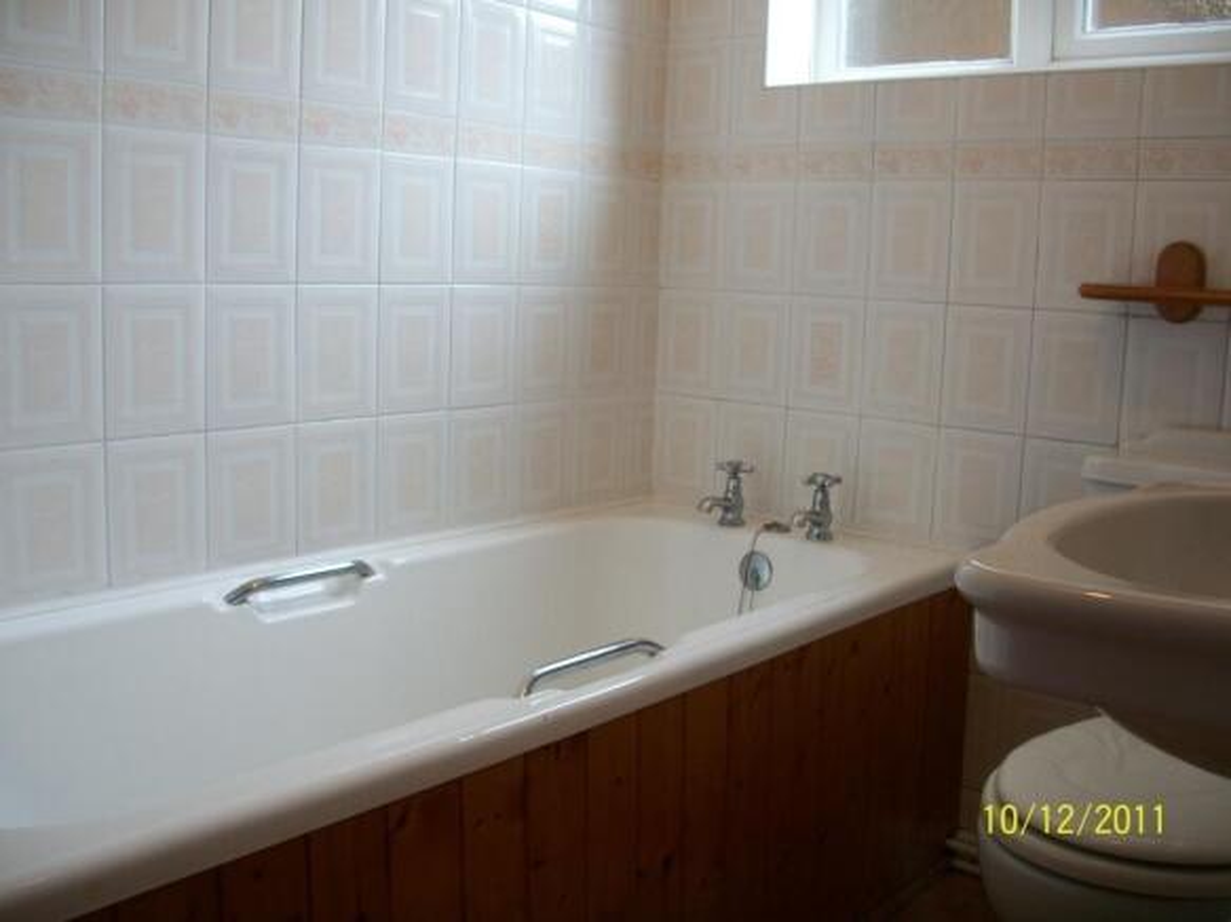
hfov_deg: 52.6
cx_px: 616
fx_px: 1244
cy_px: 461
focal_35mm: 35
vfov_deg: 40.7
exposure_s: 1/30
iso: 80
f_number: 3.1
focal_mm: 6.3
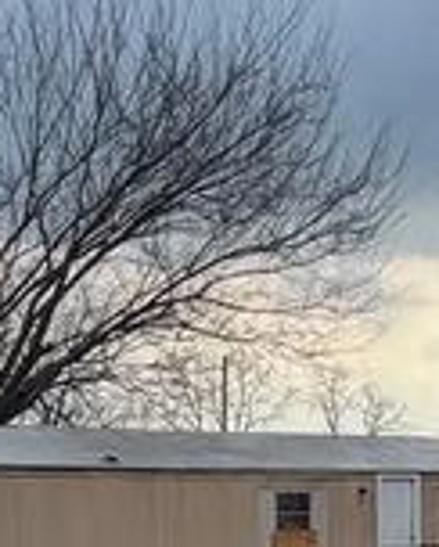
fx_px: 1491
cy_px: 547
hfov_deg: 16.7
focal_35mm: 92
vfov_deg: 20.1
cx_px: 237
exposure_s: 1/770
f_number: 2.2
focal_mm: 2.22
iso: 32
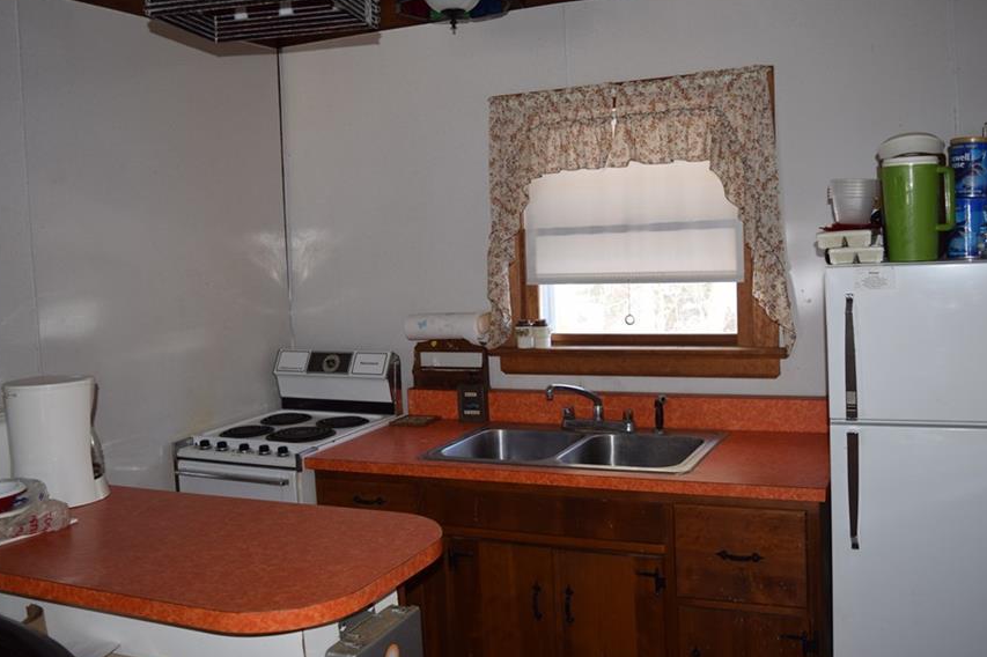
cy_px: 303
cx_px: 483
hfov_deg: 53.1
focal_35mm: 36
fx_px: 987
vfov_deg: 36.8
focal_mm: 20
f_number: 3.5
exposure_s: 1/15
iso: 100
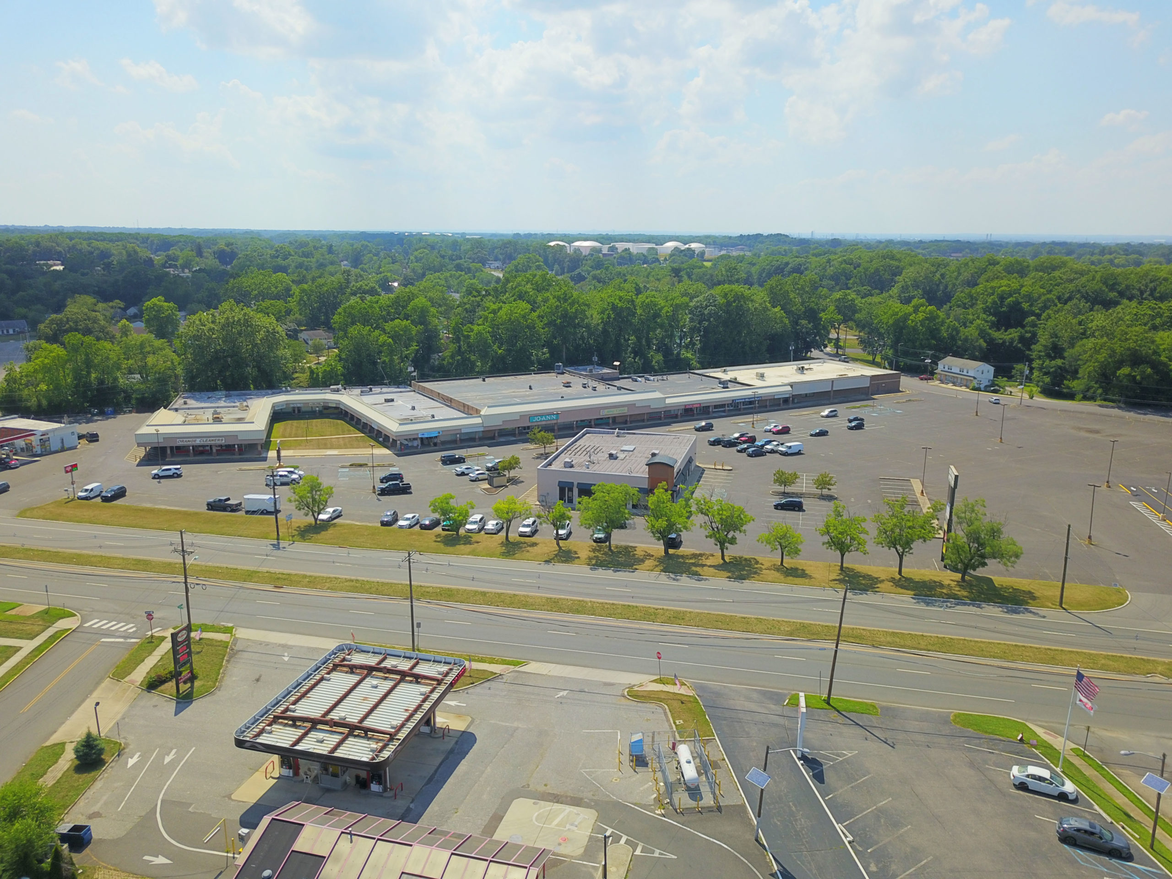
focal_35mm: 26
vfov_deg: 53.1
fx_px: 880
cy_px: 440
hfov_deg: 67.3
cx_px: 586
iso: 100
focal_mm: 4.73
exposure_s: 1/876
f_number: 2.2
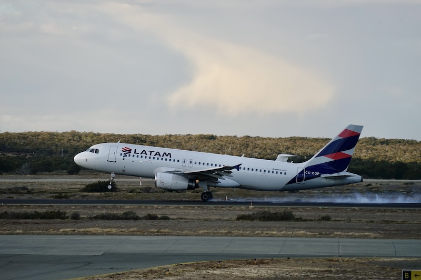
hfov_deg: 6.9
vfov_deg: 4.6
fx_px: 3507
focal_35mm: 300
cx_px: 210
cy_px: 140
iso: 320
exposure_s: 1/1000
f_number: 5.6
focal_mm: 300
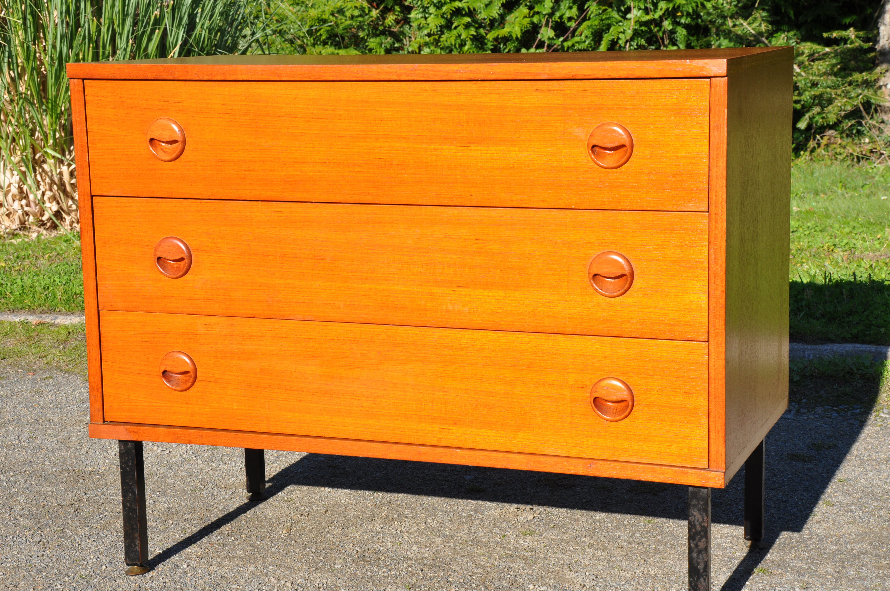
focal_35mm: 72
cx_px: 445
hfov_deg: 28.1
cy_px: 296
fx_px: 1778
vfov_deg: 18.9
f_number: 11
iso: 200
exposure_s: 1/125
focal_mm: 48
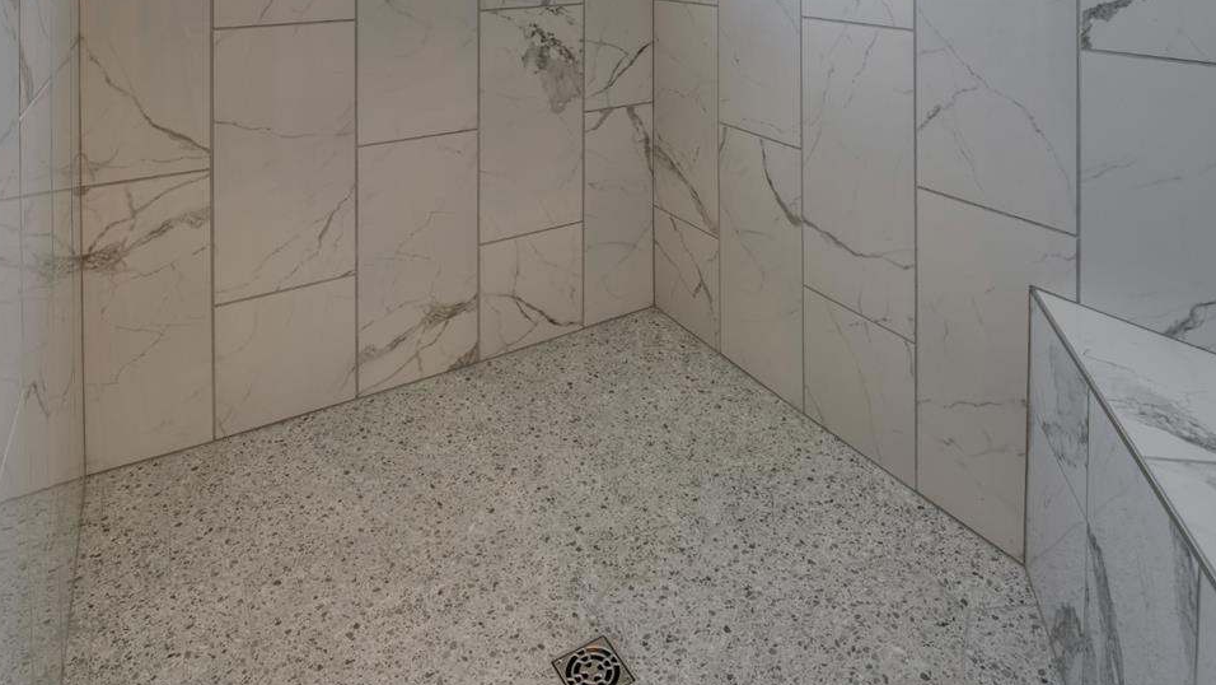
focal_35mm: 23
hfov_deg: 78.7
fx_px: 742
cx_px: 624
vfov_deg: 40.6
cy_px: -58
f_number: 7.1
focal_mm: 14
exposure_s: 1/50
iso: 100
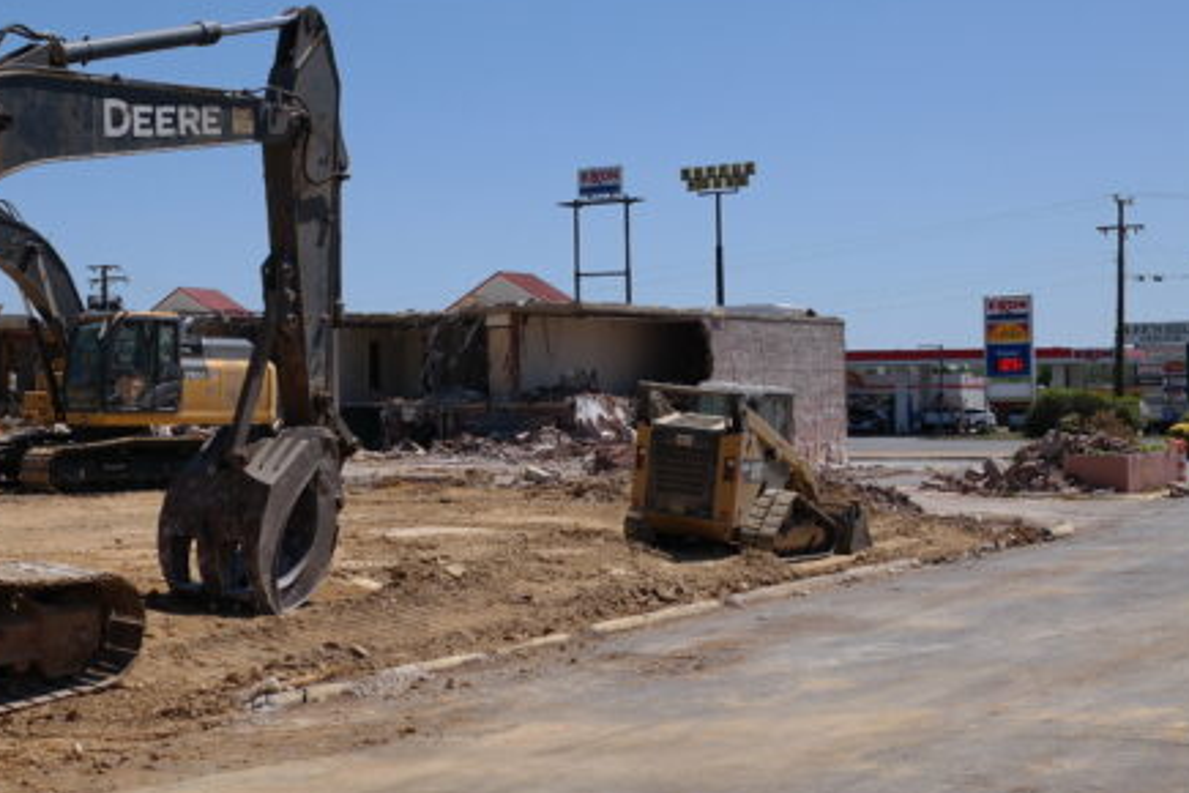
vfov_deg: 25.5
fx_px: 1750
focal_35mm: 53
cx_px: 353
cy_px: 331
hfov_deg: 36.9
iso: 100
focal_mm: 20
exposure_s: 1/400
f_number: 8
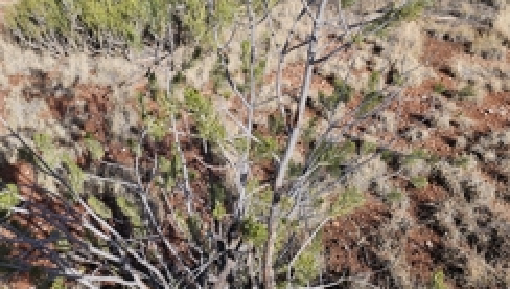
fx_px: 555
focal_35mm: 41
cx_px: 226
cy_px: 96
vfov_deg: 28.9
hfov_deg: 49.2
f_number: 1.7
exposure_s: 1/575
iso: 10
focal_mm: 6.3
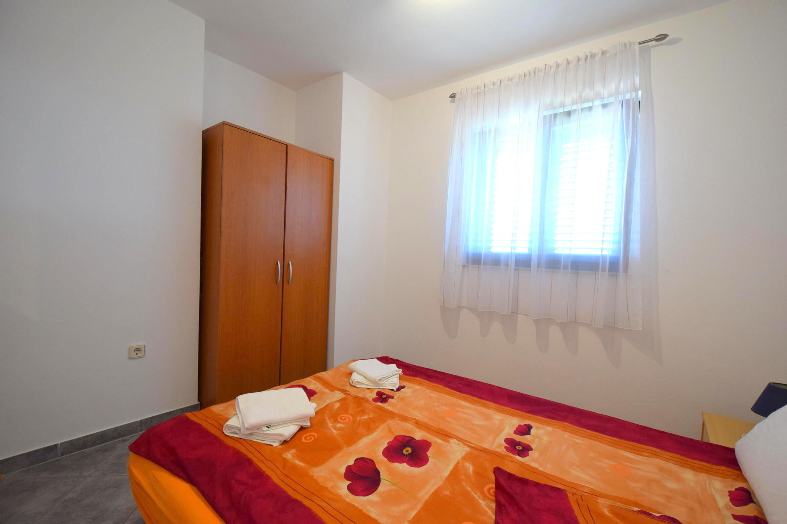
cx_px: 394
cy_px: 262
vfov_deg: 77.3
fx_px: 328
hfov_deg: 100.4
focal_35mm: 15
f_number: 4
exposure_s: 1/60
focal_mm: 10
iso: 800
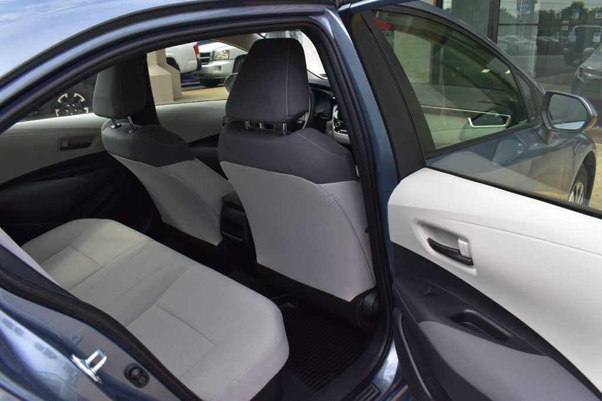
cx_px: 301
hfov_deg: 67.4
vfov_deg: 47.9
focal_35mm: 27
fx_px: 451
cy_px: 200
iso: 400
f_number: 10
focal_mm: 18
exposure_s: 1/250
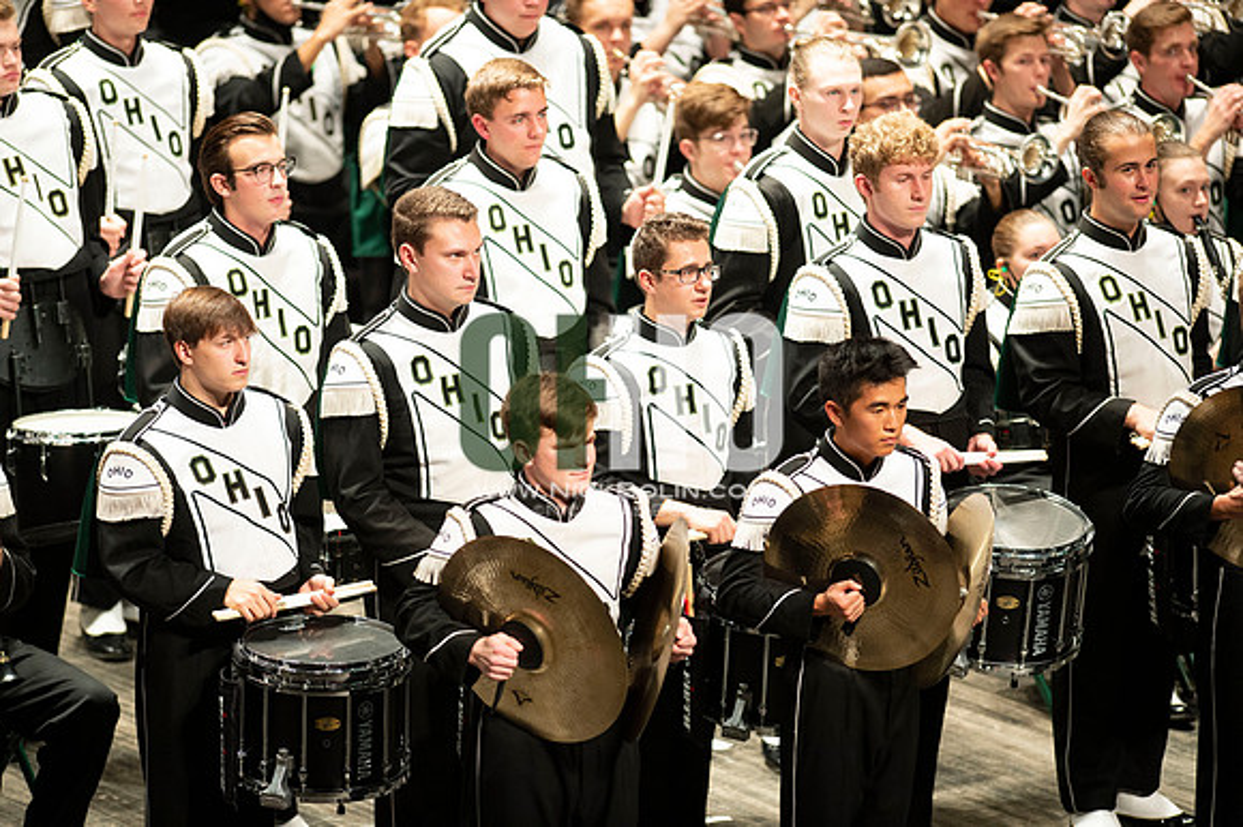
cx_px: 622
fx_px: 10352
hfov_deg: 6.9
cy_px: 414
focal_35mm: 300
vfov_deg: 4.6
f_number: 2.8
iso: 3200
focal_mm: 300
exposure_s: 1/500
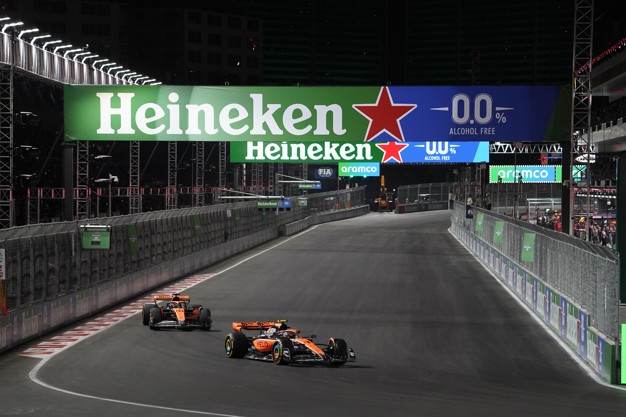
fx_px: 3512
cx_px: 313
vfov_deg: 6.8
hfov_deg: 10.2
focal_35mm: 202
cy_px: 208
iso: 3200
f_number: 5.6
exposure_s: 1/640
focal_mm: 202
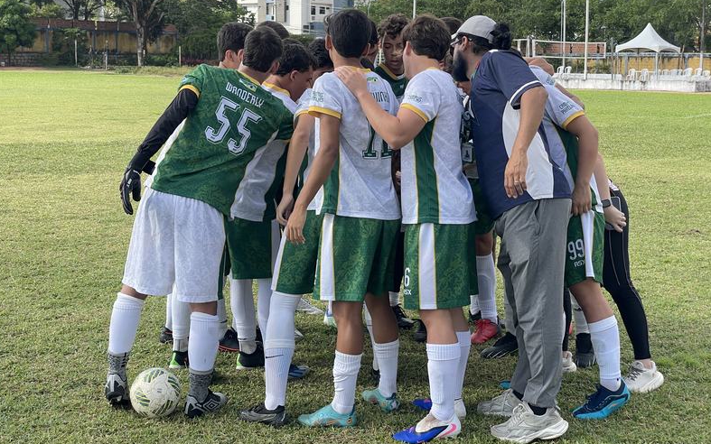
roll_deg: +1.0
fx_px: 1085
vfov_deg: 23.1
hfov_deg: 36.3
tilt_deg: -5.2
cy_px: 186
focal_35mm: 56
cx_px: 352
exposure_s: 1/500
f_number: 2
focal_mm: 6
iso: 25
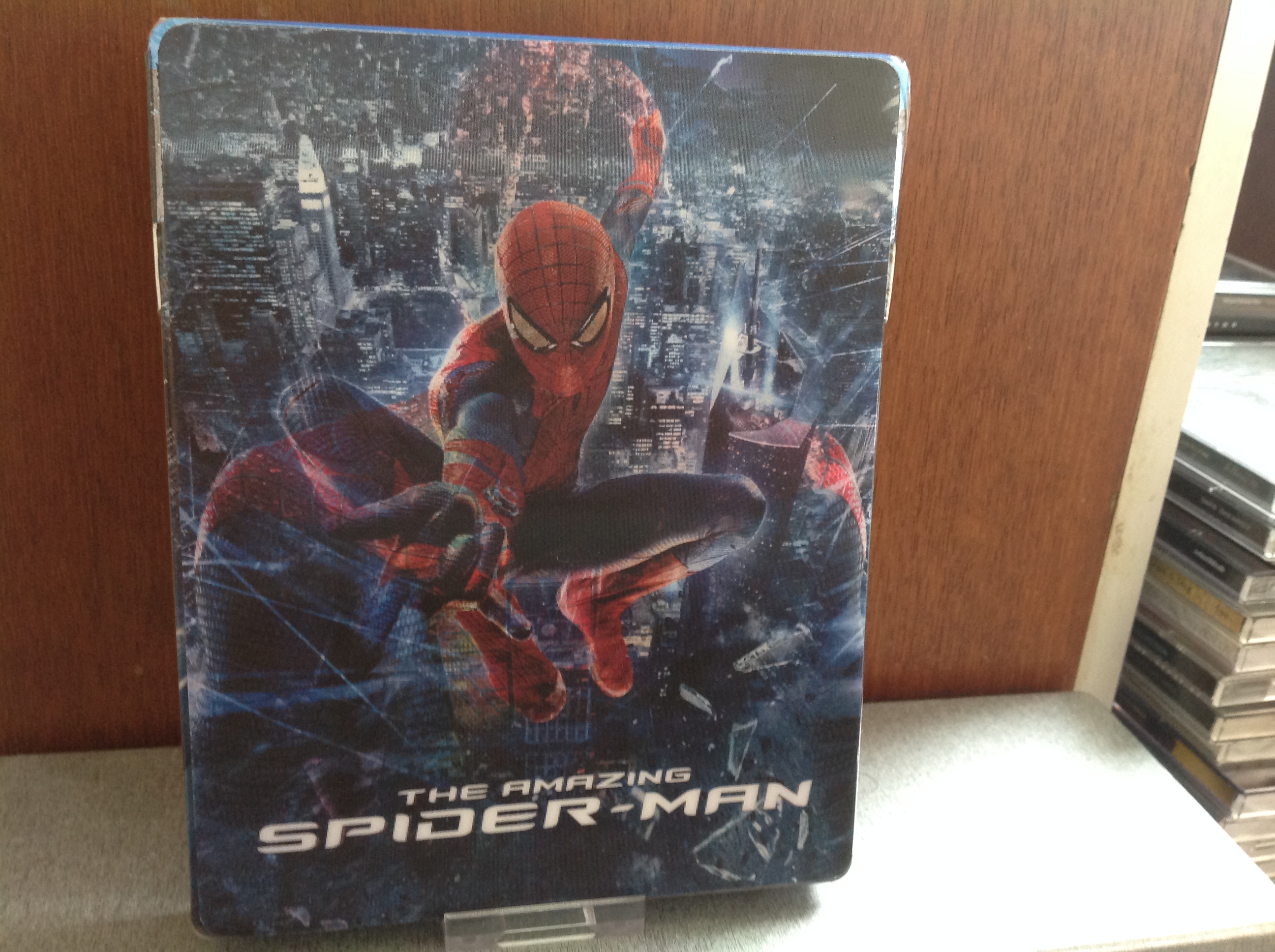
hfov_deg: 52.7
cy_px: 476
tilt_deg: -23.2
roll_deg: -3.6
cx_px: 638
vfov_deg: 40.6
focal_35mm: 35
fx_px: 1287
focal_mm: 4.28
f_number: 2.4
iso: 160
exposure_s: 1/15
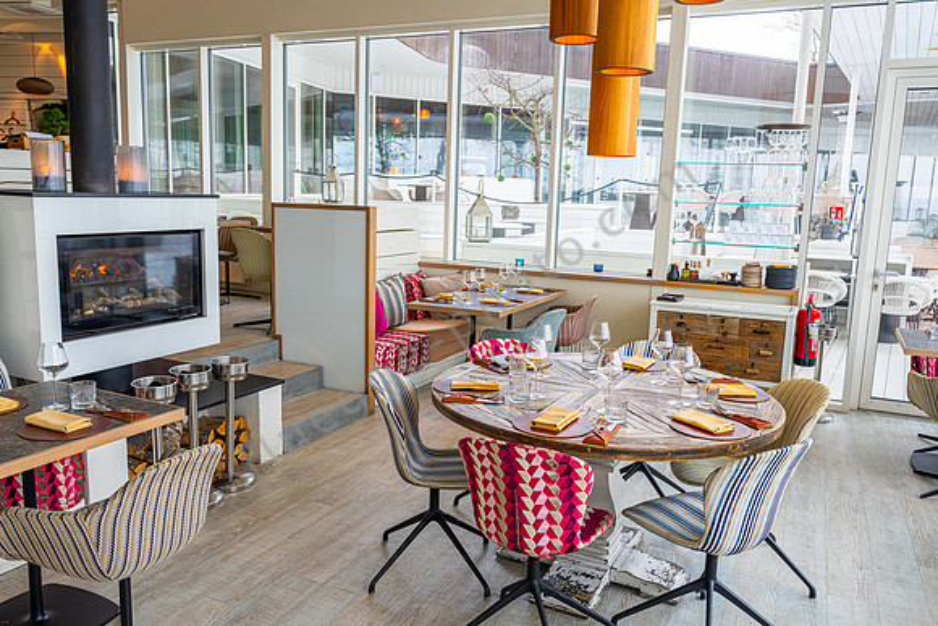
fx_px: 756
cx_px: 469
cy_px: 313
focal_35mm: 29
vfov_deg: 45.0
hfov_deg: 63.6
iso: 500
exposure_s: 1/100
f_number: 5.6
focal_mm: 29
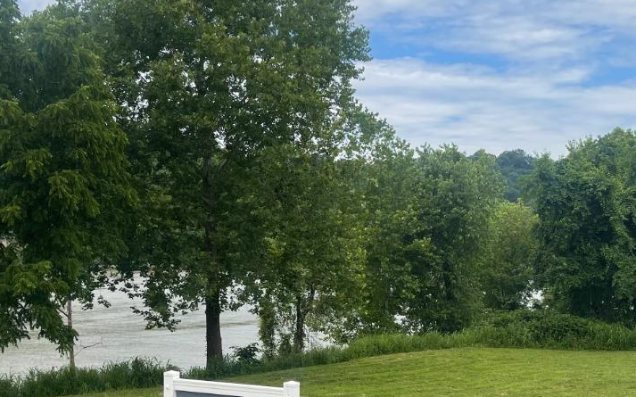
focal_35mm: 58
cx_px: 378
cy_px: 354
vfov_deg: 21.9
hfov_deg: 35.0
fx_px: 1005
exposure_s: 1/2857
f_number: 1.6
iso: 32
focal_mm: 5.1
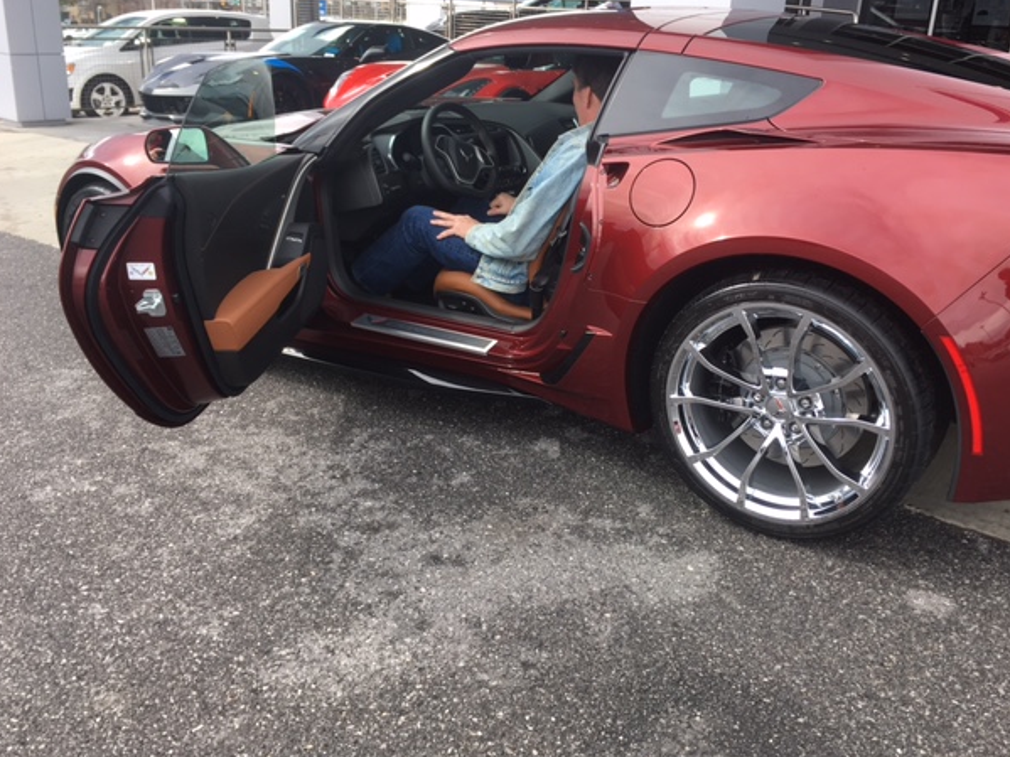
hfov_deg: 58.4
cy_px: 361
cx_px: 516
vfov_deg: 45.4
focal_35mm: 31
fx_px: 904
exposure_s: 1/278
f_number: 2.2
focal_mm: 4.15
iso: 25
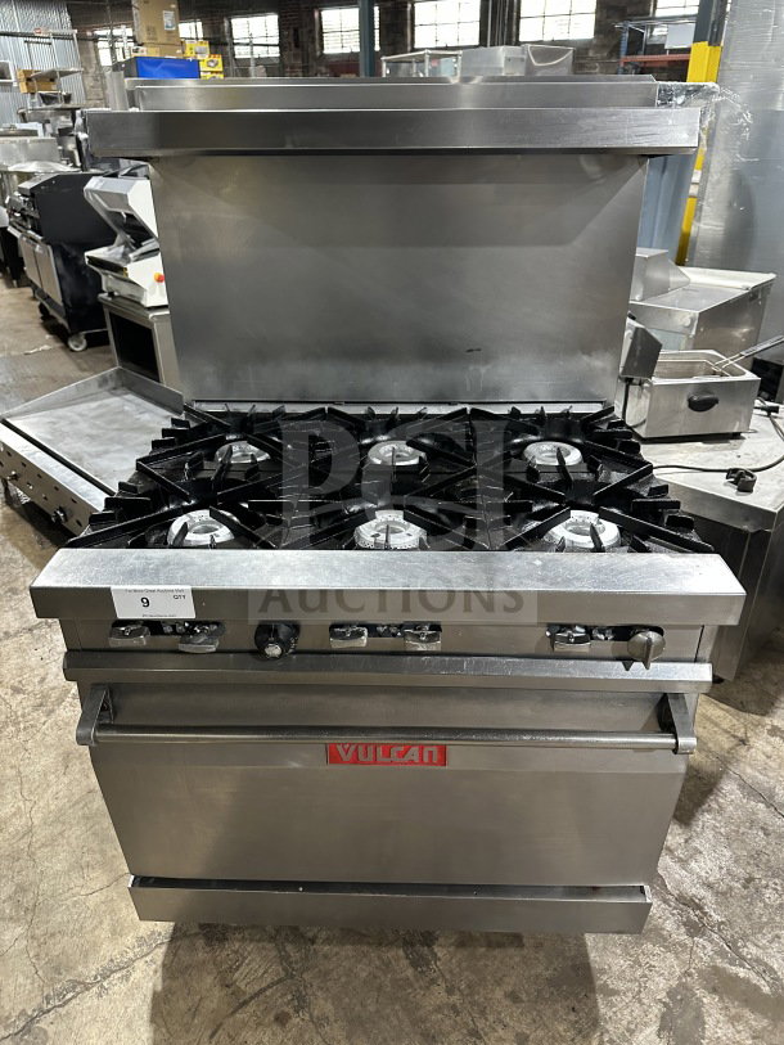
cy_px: 522
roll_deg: -0.2
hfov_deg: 56.8
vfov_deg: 71.6
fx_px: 725
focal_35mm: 24
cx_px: 392
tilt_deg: -28.8
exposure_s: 1/60
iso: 500
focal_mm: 6.86
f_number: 1.78
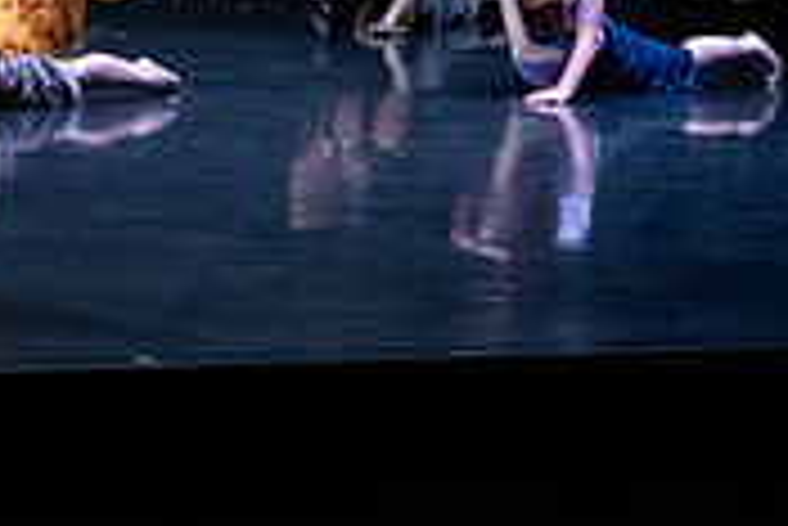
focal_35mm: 179
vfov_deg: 7.6
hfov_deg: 11.5
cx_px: 378
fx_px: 3921
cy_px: -246
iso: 4000
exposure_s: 1/400
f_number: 3.2
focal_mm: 47
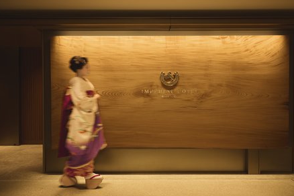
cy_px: 99
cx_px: 155
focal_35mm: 34
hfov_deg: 55.8
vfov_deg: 38.9
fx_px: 278
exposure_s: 1/13
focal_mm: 31
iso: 800
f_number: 5.6
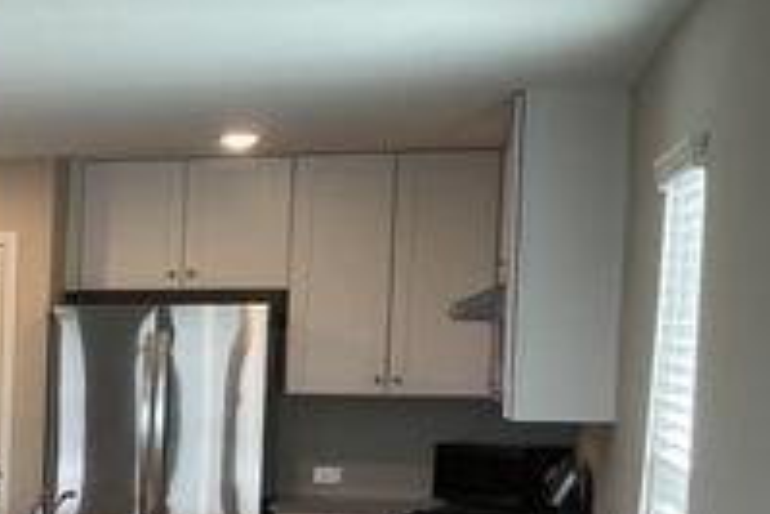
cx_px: -429
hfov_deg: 18.3
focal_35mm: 97
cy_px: 541
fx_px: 2076
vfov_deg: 13.9
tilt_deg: -6.4
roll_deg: -0.8
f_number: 1.8
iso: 40
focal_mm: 3
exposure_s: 1/60
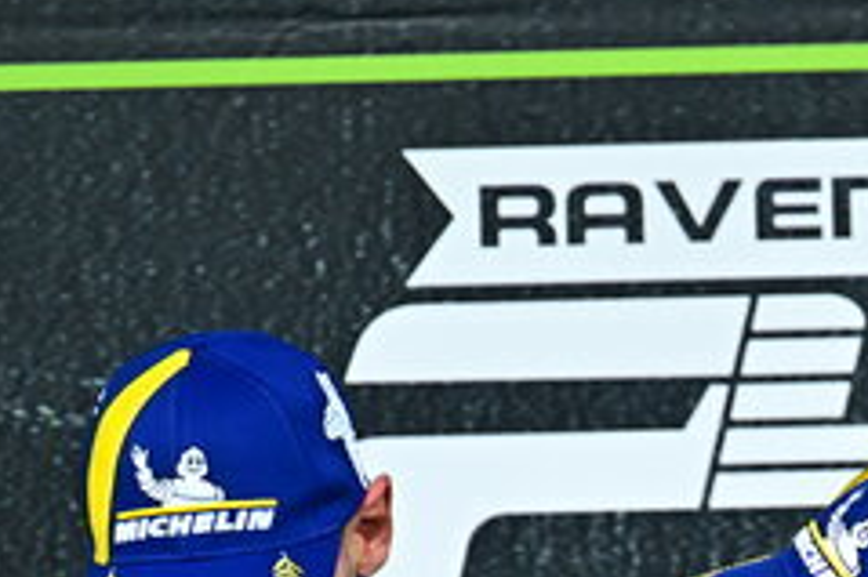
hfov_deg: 2.4
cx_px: 908
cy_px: 768
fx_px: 20986
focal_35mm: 871
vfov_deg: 1.6
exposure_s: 1/500
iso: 400
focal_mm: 260
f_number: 4
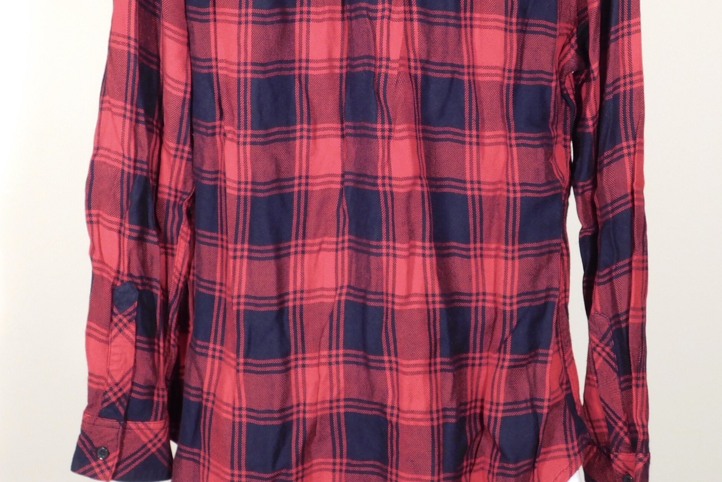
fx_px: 1263
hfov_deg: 31.9
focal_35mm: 63
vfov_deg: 21.4
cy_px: 135
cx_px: 363
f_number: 3.7
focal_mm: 8
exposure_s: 1/60
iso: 125
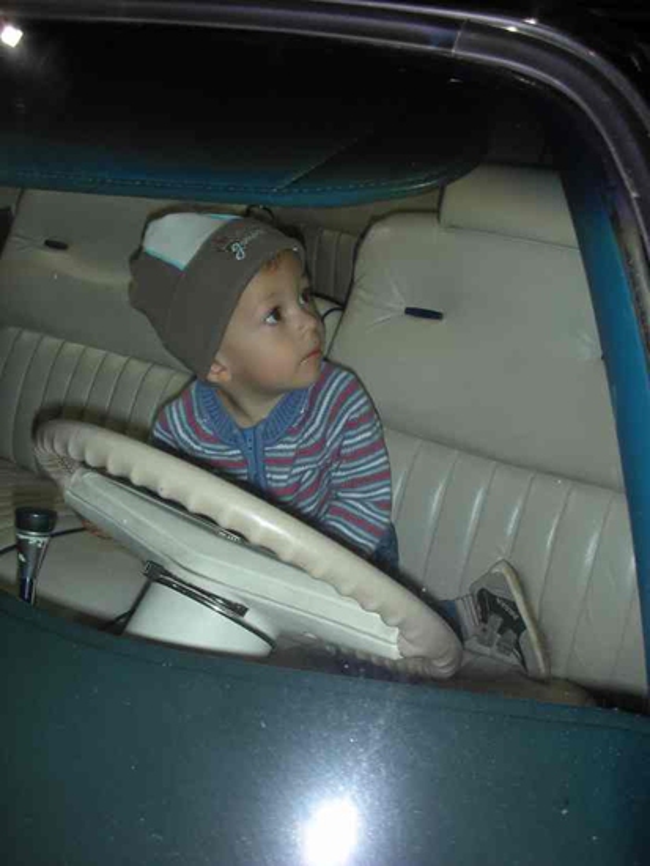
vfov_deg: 52.6
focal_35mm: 35
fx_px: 876
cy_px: 433
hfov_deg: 40.7
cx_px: 325
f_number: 3
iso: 50
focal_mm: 5.8
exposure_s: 1/60.1
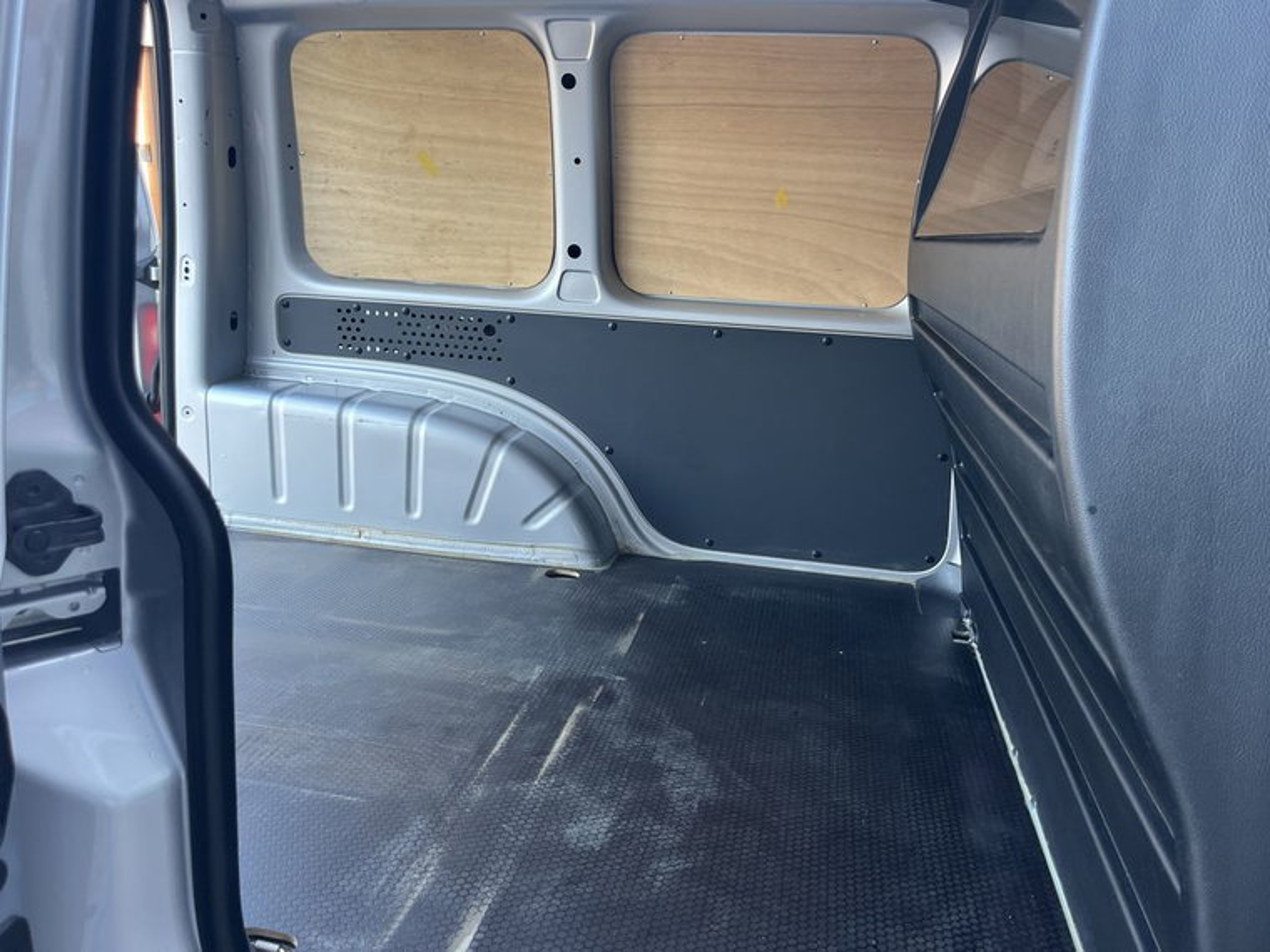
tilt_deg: -13.6
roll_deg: -1.8
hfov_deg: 67.3
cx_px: 635
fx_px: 954
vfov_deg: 53.1
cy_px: 476
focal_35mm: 26
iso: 100
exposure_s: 1/121
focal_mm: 5.1
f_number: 1.6
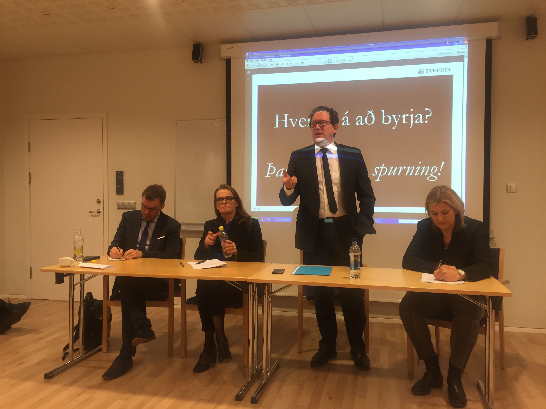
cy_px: 204
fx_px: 457
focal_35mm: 29
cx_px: 273
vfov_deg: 48.2
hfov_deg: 61.7
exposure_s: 1/33
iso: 125
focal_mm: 4.15
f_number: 2.2
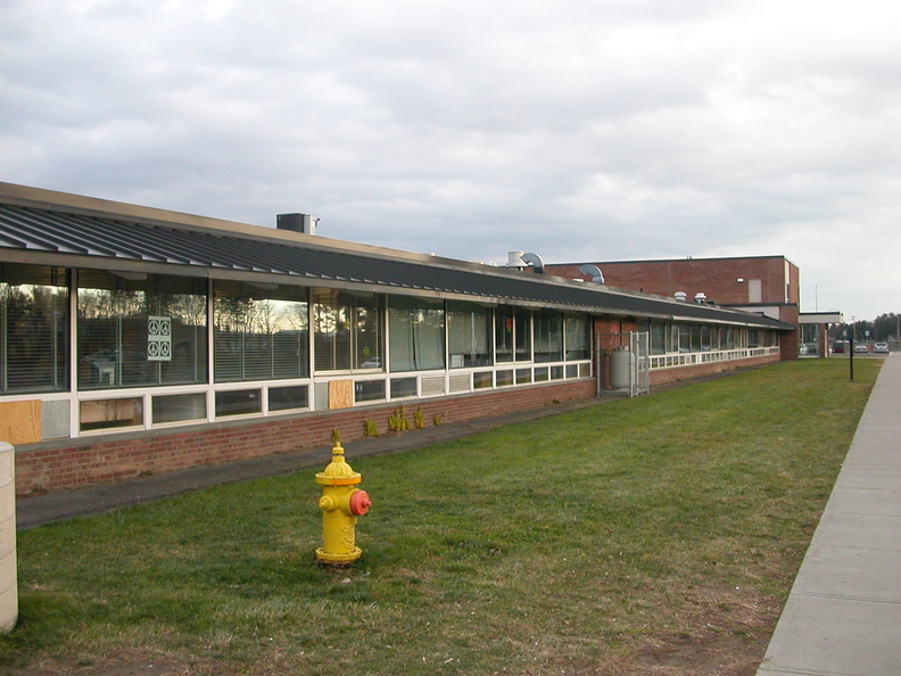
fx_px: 963
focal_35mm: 37
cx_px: 450
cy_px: 338
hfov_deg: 50.1
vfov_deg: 38.7
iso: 100
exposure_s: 1/185
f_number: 2.7
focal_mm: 5.6
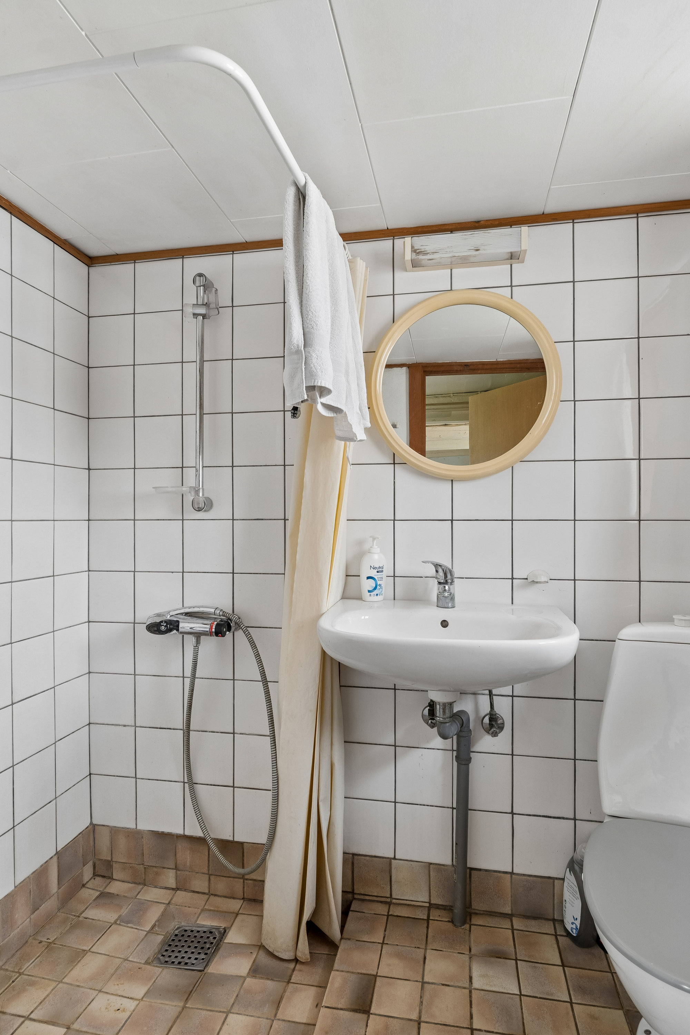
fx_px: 604
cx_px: 345
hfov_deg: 59.5
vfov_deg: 81.2
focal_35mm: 21
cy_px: 518
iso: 200
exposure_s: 1/2.5
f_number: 8
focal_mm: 14
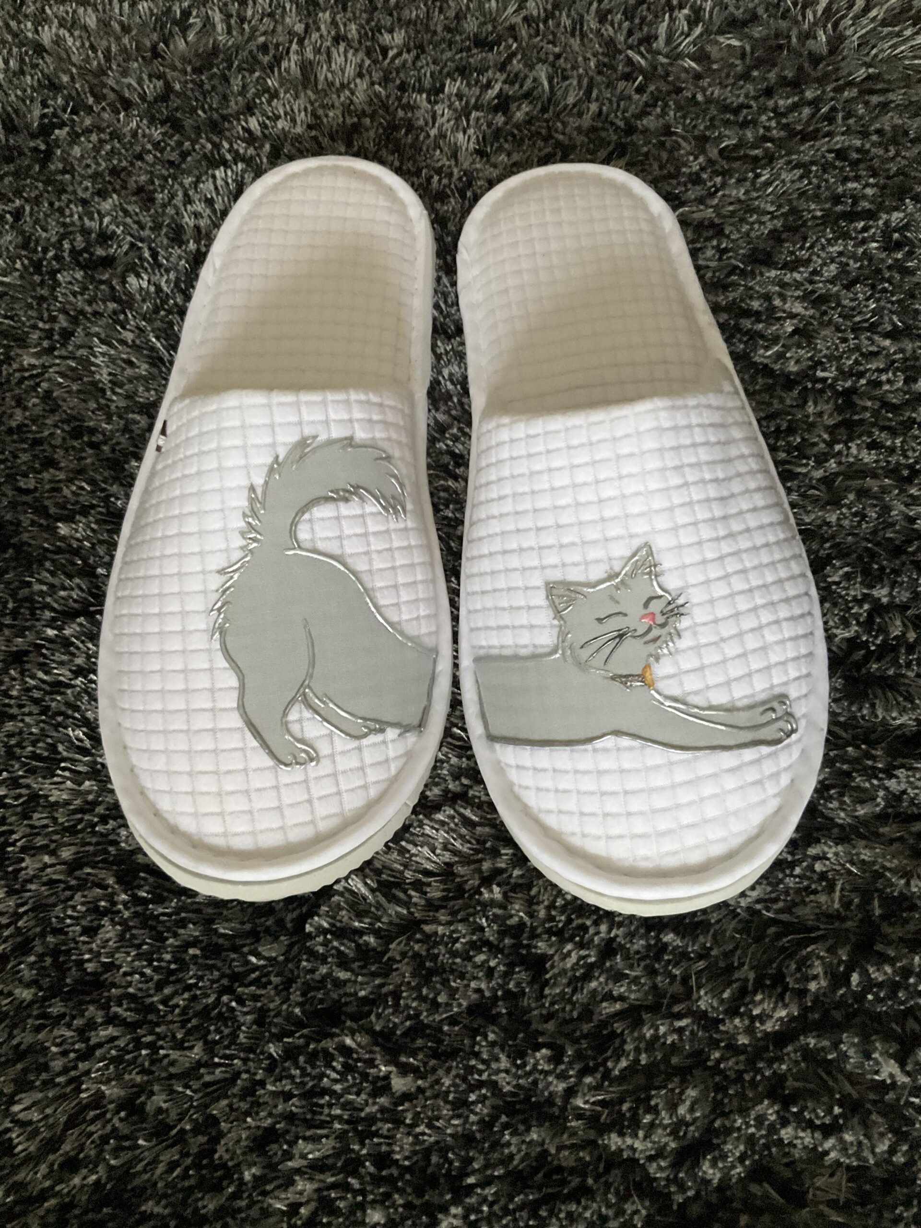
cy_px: 614
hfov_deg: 48.2
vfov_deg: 61.7
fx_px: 1029
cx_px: 460
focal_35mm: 29
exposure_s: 1/30
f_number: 1.8
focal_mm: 3
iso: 400
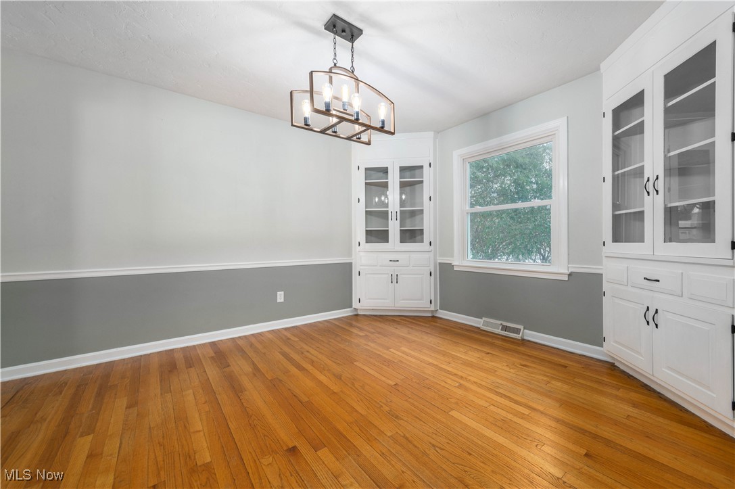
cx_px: 368
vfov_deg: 81.1
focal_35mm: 14
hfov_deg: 104.3
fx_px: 286
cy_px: 244
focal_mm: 14
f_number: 8
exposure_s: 1/60
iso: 200
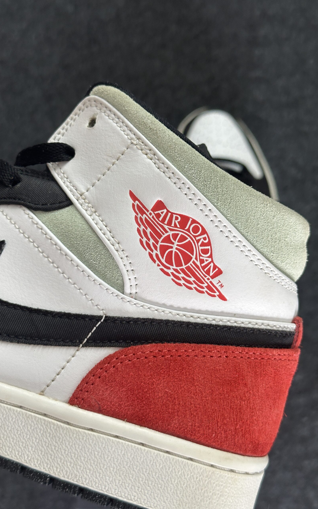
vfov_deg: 39.6
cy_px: 254
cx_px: 164
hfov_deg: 25.3
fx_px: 707
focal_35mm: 51
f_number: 1.78
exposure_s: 1/50
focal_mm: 6.86
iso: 100
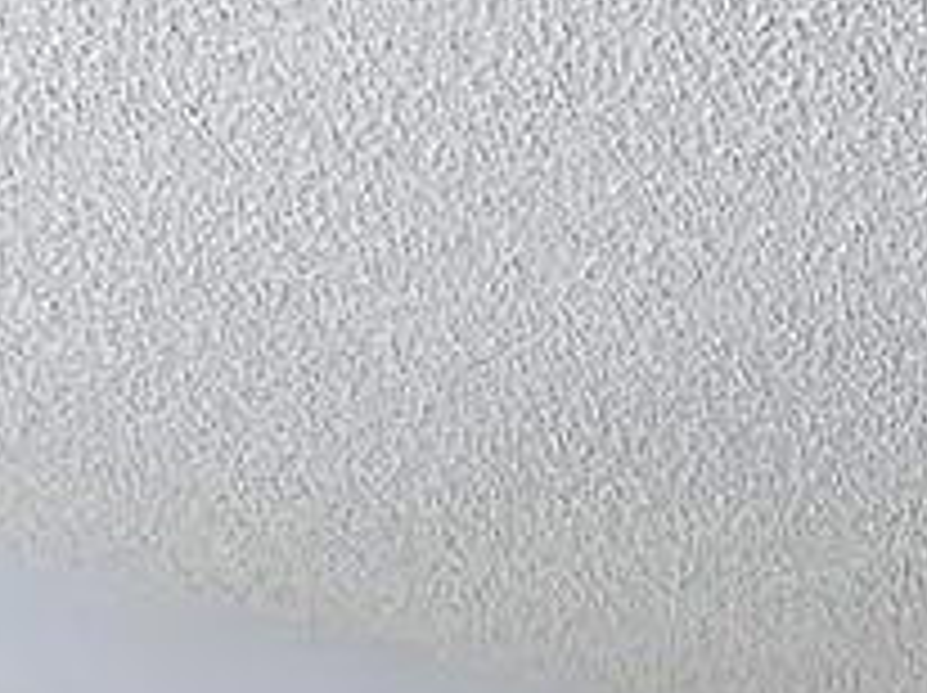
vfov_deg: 10.0
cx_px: 1548
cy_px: 2192
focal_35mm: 101
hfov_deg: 16.9
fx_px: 2702
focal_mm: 2.2
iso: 100
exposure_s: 1/60
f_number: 2.2
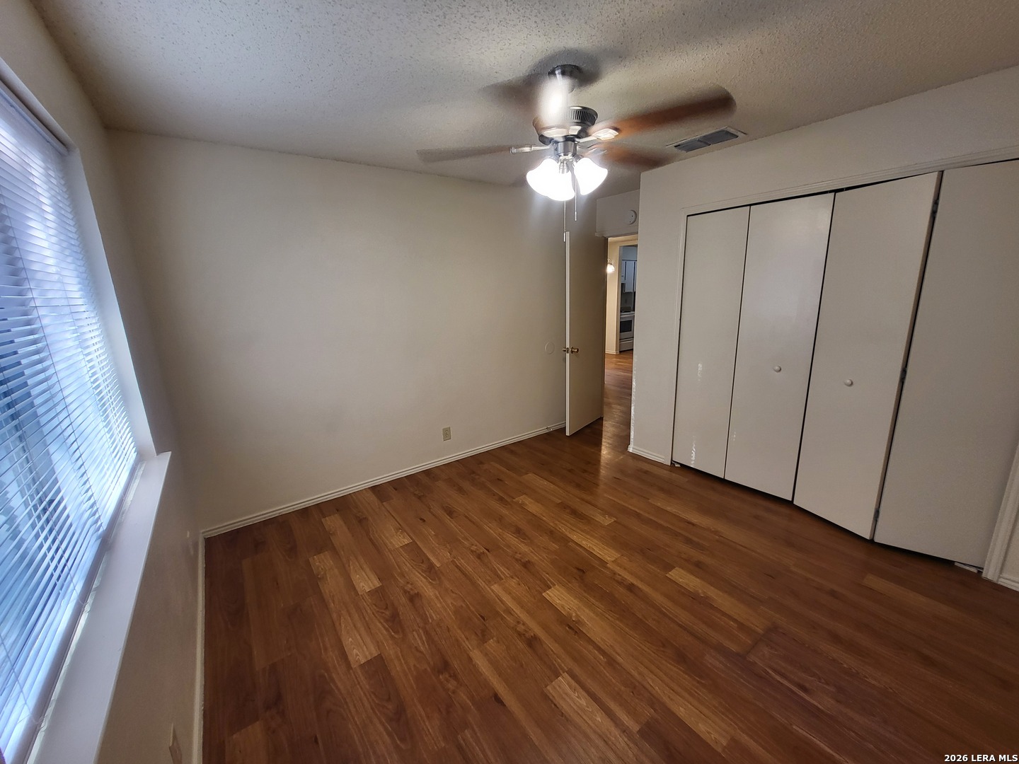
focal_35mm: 13
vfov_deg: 89.9
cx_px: 510
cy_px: 382
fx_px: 383
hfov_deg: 106.2
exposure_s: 1/60
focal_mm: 1.74
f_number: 2.2
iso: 100
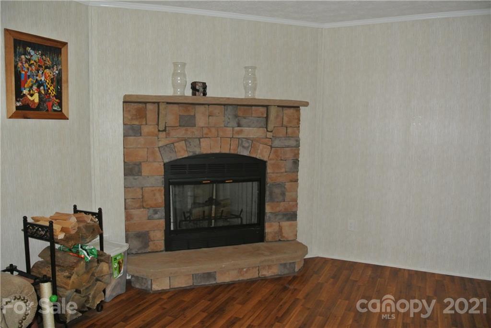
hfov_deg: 67.4
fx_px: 368
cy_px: 164
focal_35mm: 27
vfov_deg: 48.0
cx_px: 246
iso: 800
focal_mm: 10
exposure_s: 1/60
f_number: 3.5
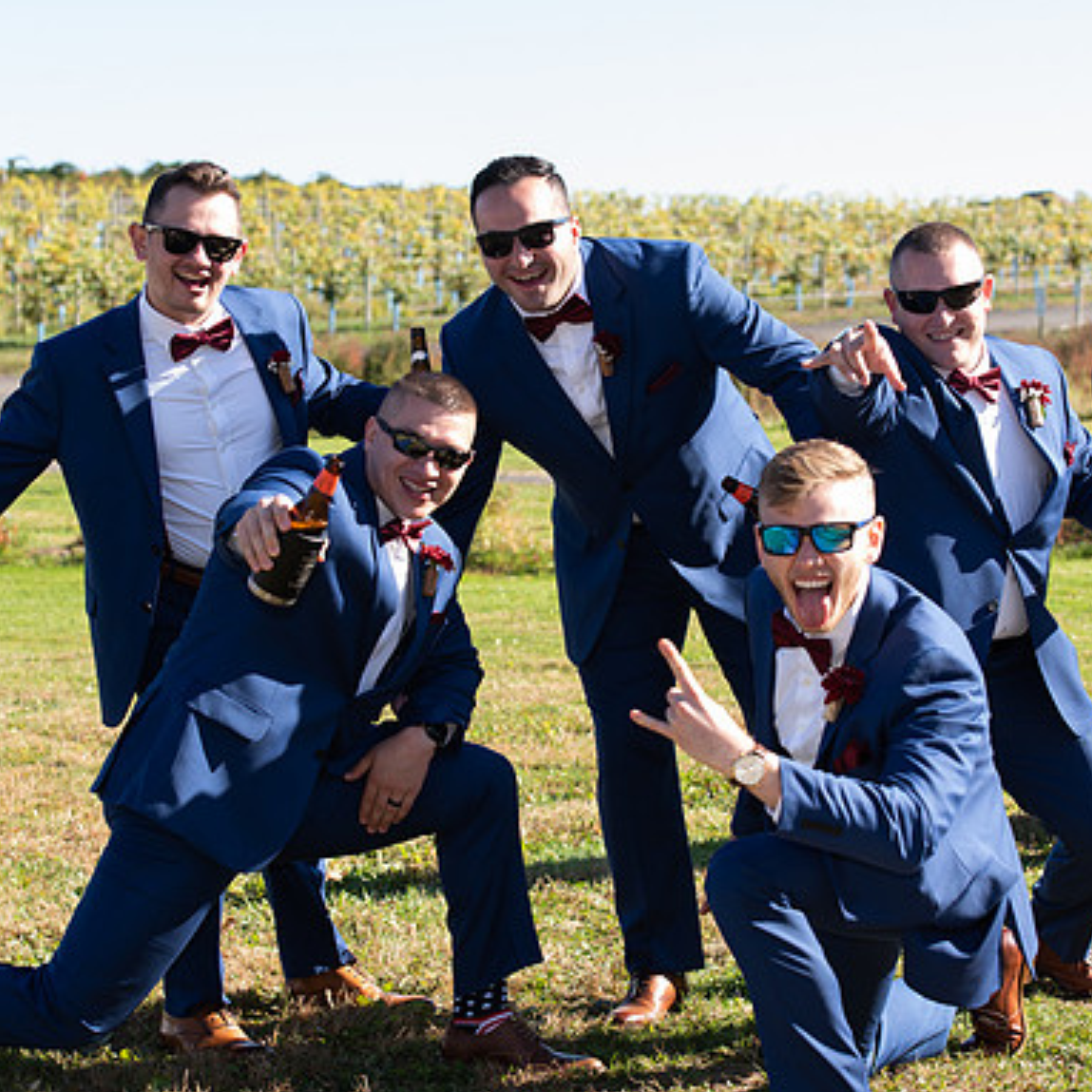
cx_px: 610
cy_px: 549
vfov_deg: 19.3
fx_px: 3212
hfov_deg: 19.3
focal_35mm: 90
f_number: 5.6
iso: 80
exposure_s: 1/125
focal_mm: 70
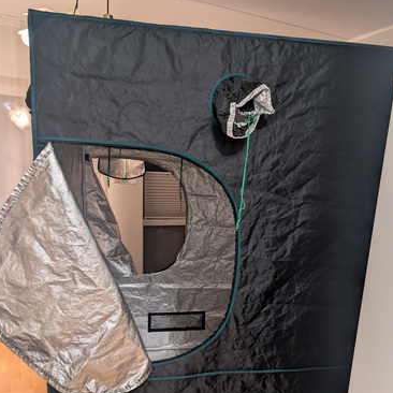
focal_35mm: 29
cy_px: 263
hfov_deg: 55.6
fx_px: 372
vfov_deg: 54.5
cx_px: 196
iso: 430
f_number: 1.68
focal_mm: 6.9
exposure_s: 1/29.8
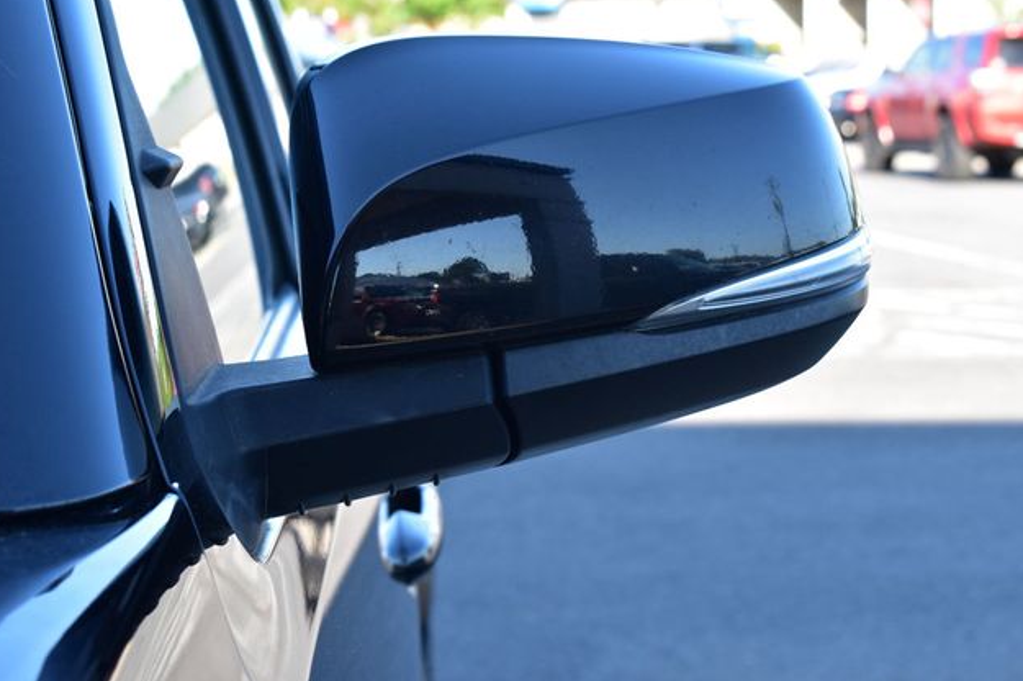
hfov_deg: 24.1
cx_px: 506
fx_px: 2400
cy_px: 337
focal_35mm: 85
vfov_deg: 16.1
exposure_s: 1/125
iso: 400
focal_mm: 55
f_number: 9
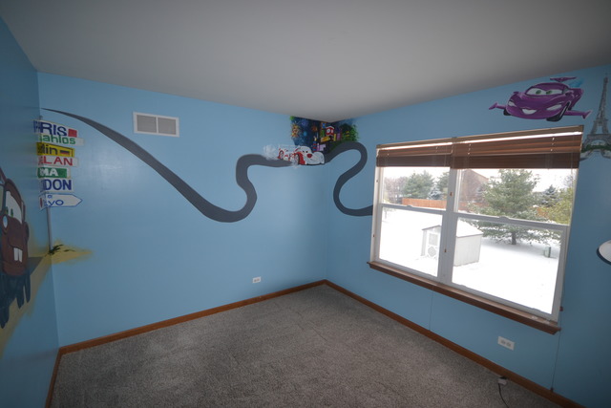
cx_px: 306
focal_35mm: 15
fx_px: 255
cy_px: 204
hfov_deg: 100.4
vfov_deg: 77.4
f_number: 4
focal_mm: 10
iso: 200
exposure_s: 1/125
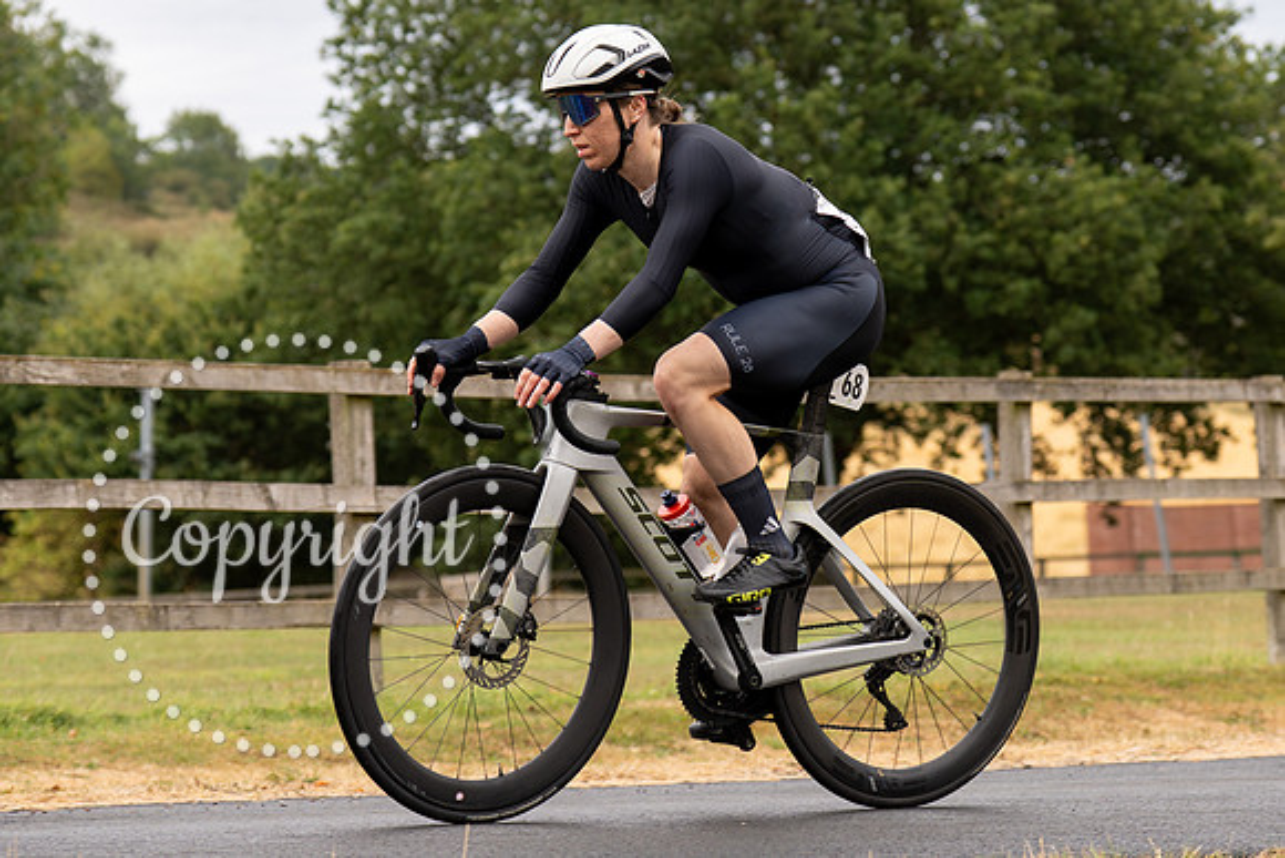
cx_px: 646
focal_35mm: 145
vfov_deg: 9.5
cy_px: 220
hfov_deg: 14.1
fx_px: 5178
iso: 250
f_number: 3.5
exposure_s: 1/1000
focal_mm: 70
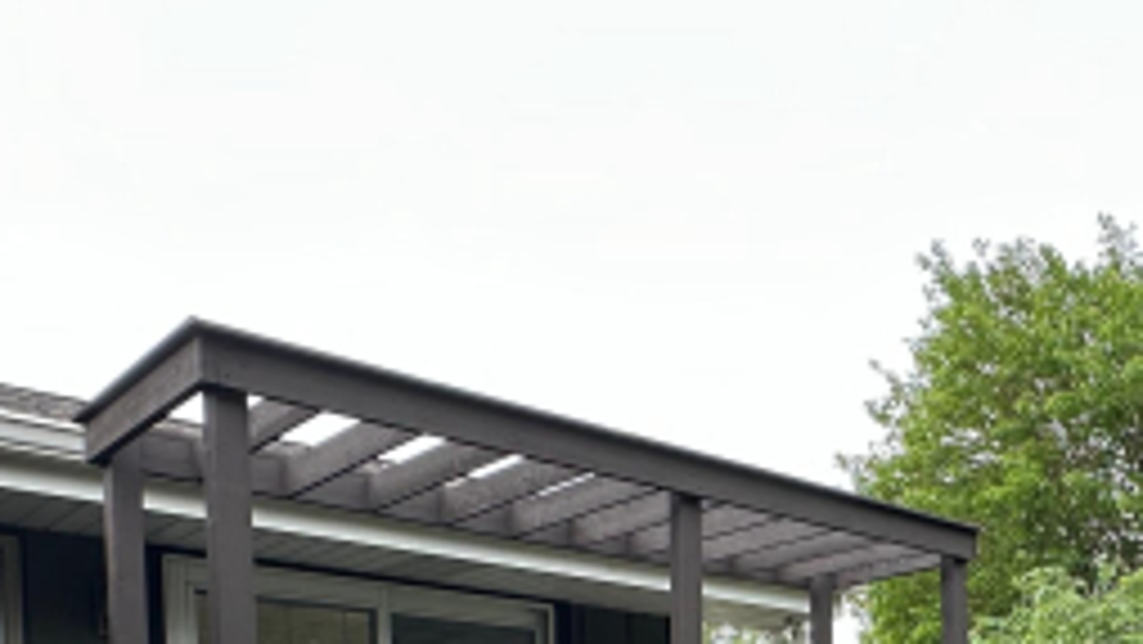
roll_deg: +1.0
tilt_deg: -1.5
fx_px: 1213
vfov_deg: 25.3
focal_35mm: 40
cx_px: 1078
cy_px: 856
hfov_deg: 44.7
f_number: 2.2
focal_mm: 2.22
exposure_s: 1/125
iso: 40
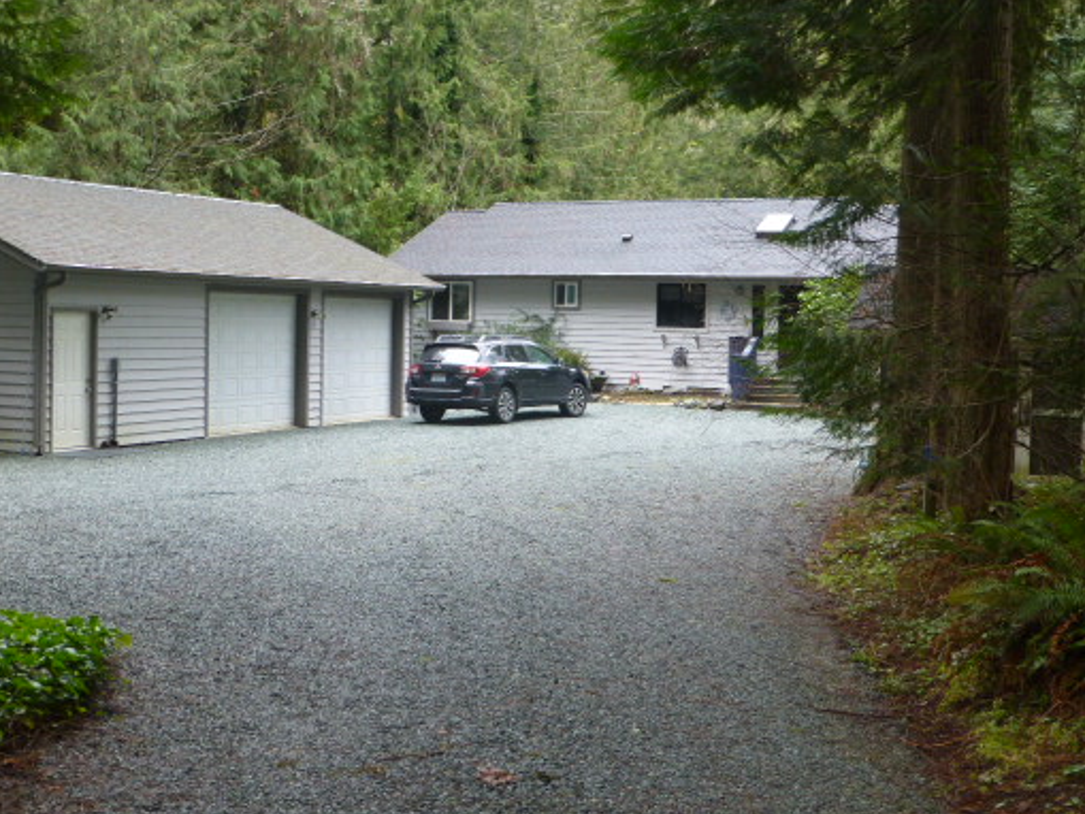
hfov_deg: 38.8
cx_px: 439
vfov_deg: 29.7
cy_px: 354
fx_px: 1536
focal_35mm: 49
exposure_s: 1/60
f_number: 3.9
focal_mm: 6.9
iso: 200
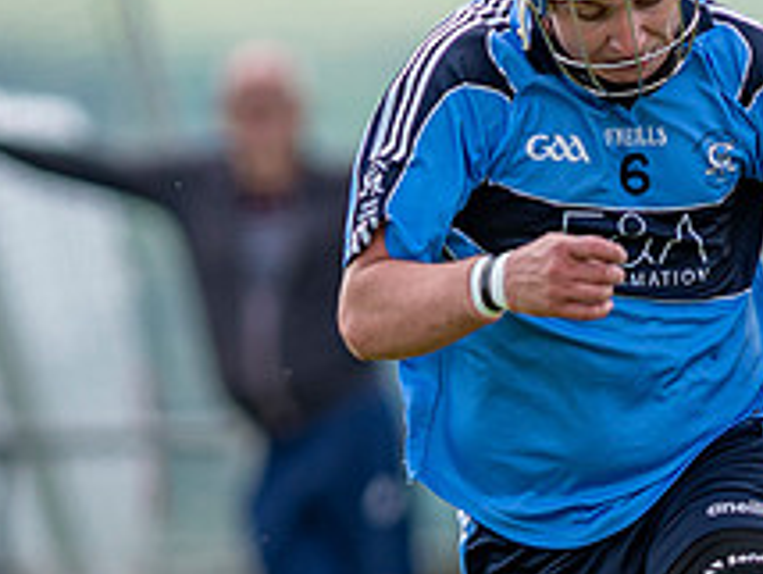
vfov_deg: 0.8
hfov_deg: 1.1
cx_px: 737
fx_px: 39080
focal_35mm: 1771
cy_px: 513
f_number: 2.8
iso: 100
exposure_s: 1/1600
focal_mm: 300
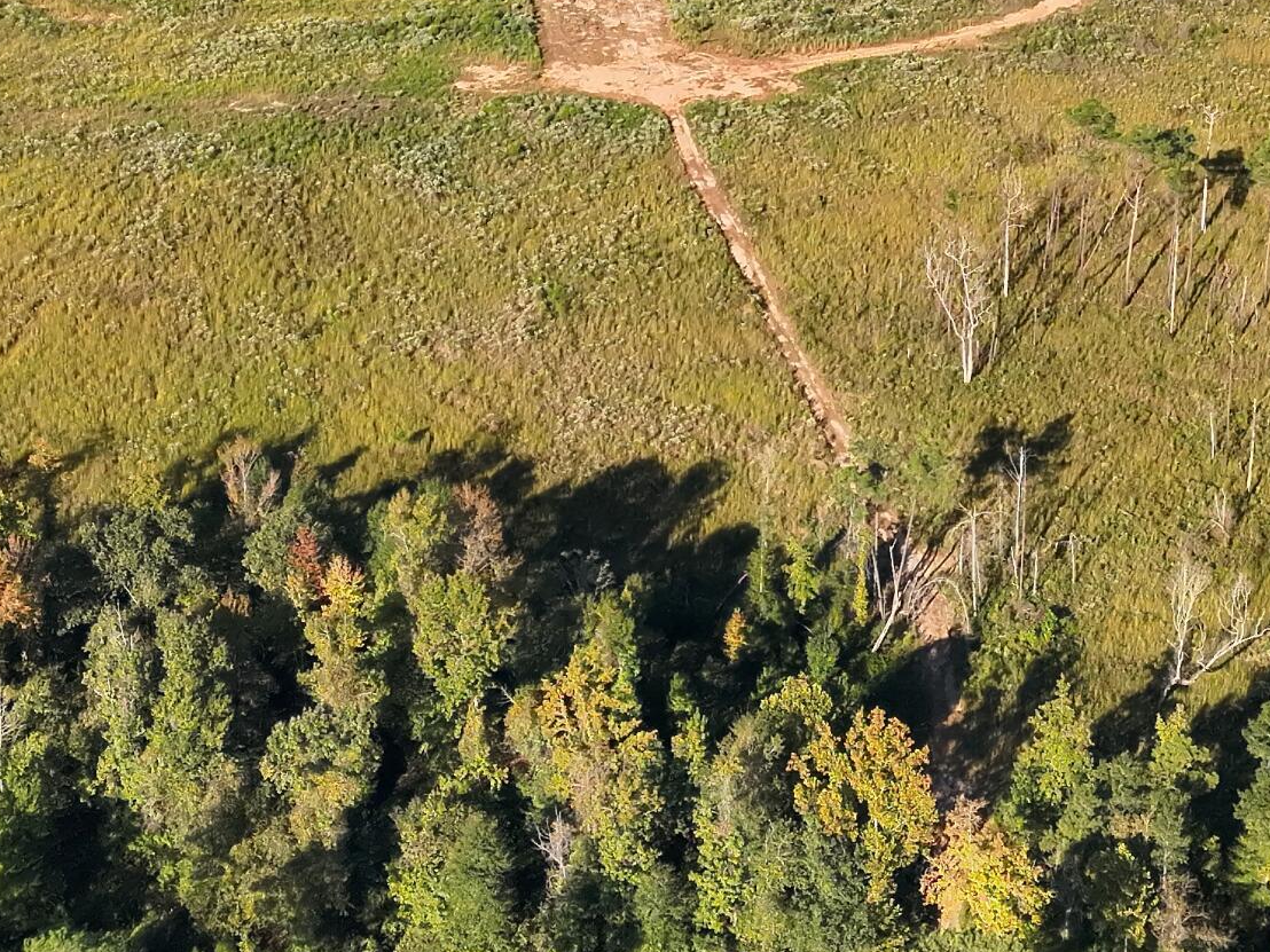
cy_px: -47
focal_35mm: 65
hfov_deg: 29.8
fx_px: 2385
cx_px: 674
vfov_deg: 21.6
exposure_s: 1/4000
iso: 180
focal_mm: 6.72
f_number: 1.7
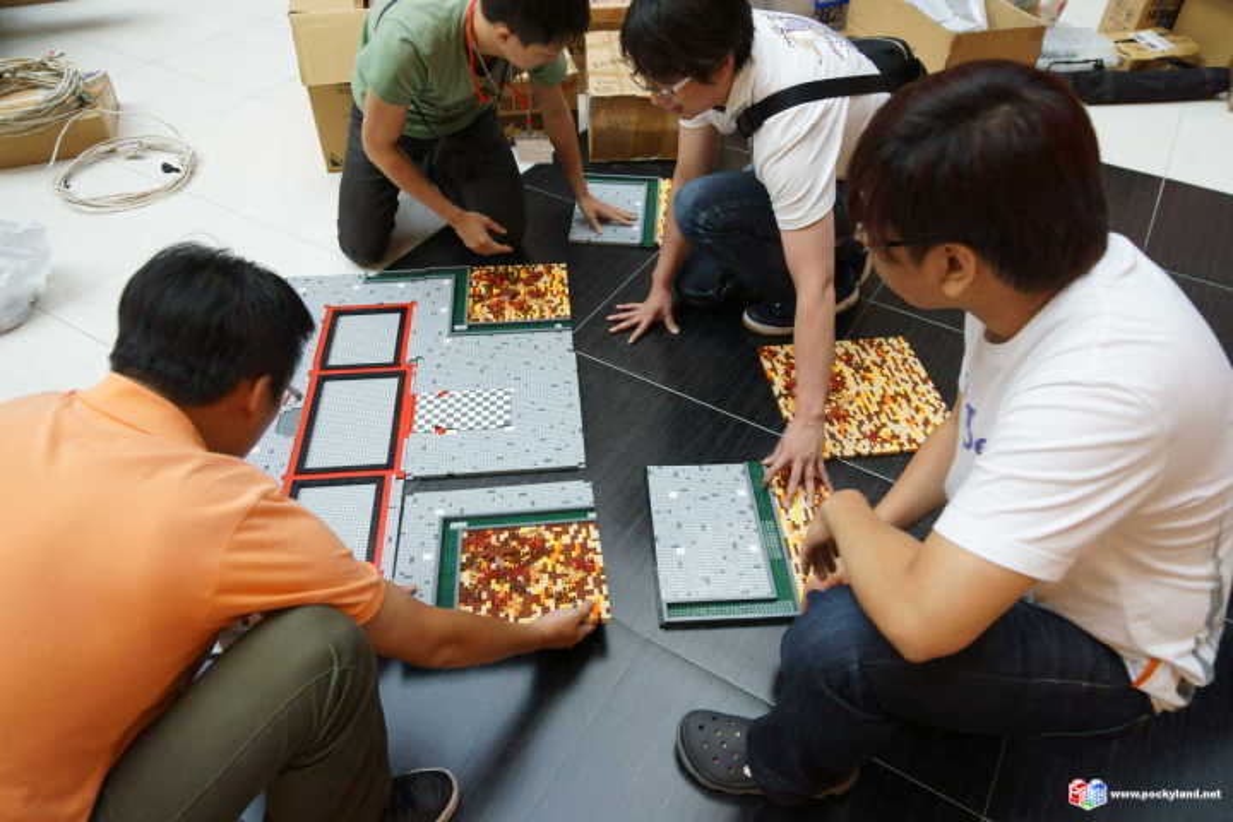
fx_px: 822
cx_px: 616
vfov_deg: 53.1
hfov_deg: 73.7
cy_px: 411
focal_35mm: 24
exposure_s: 1/60
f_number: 3.2
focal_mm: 16
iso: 500
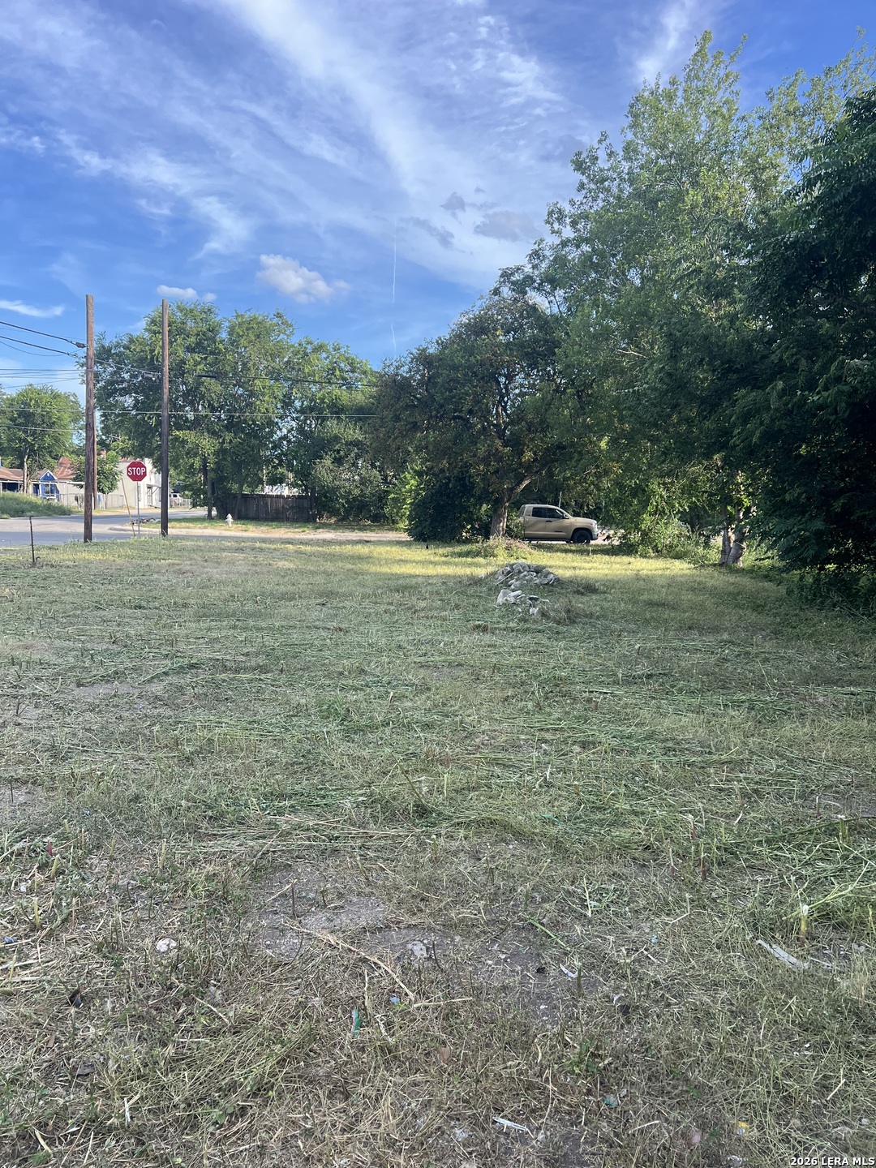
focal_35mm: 26
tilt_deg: -4.9
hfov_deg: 53.1
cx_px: 438
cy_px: 584
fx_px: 877
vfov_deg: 67.3
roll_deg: -2.3
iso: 50
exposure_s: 1/1058
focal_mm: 5.7
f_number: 1.5
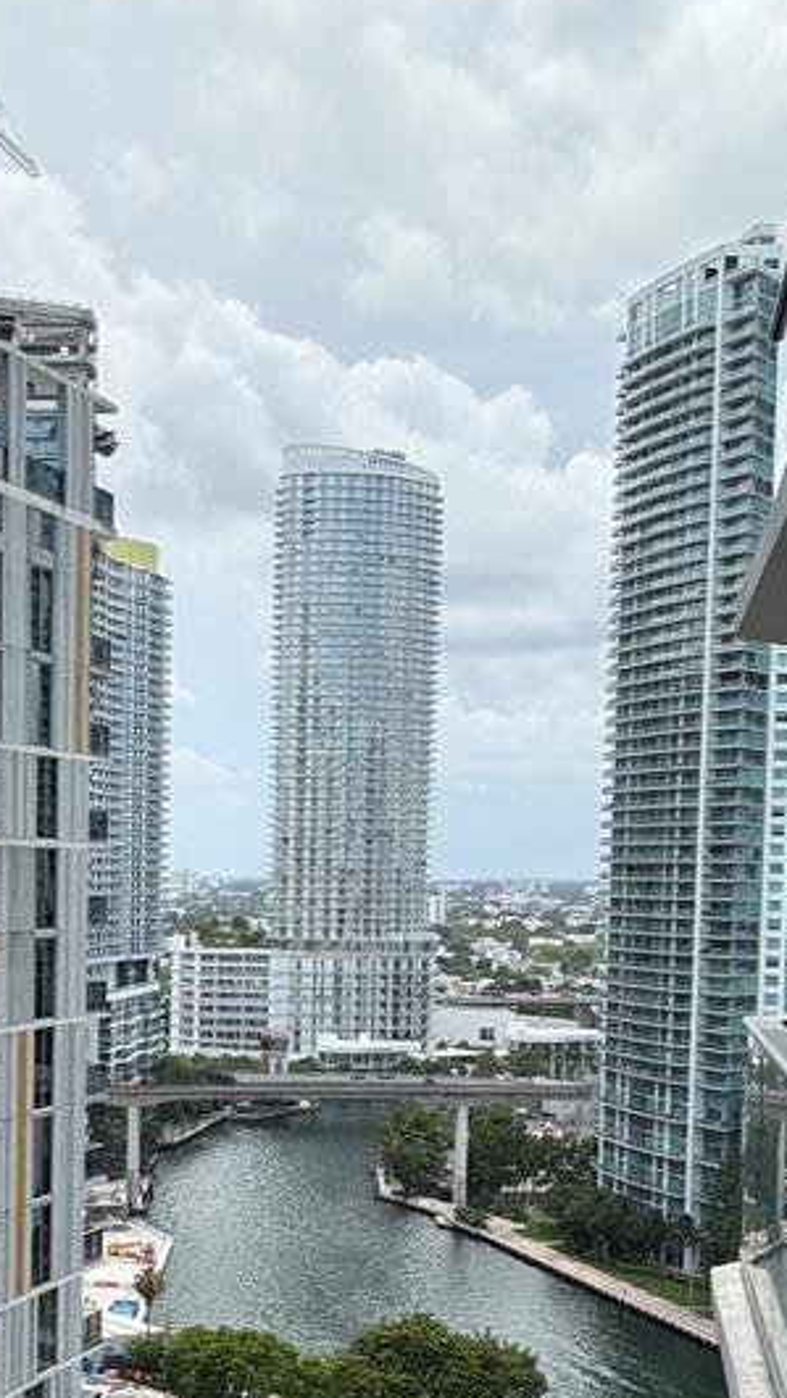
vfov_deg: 32.3
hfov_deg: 18.6
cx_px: 137
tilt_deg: -3.5
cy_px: 1037
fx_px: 2372
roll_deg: -0.7
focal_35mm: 64
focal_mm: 5.96
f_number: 1.6
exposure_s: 1/2985
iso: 50
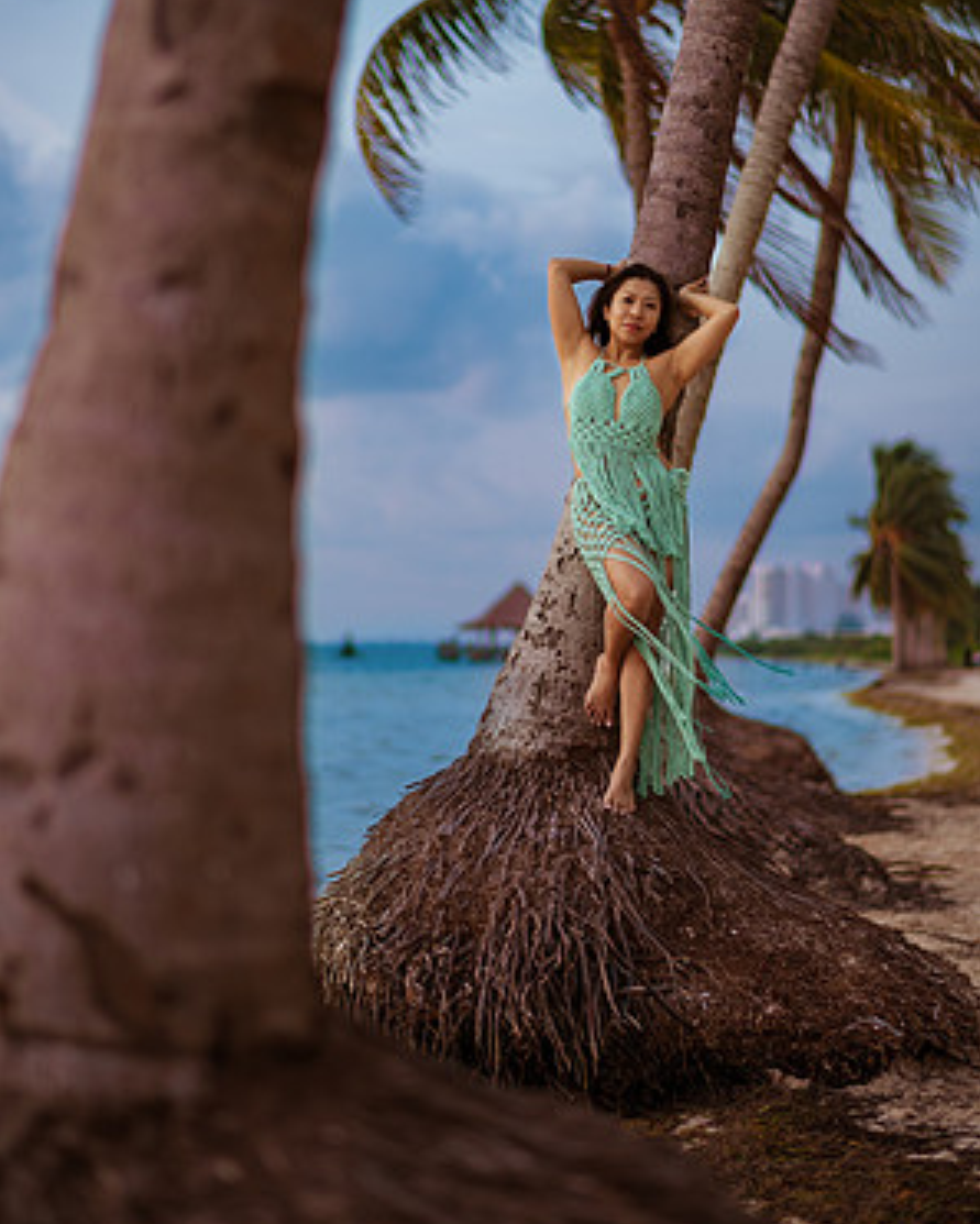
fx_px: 2392
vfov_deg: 28.7
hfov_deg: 23.2
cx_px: 492
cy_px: 511
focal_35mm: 66
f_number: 1.8
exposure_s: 1/160
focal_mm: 58
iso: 200
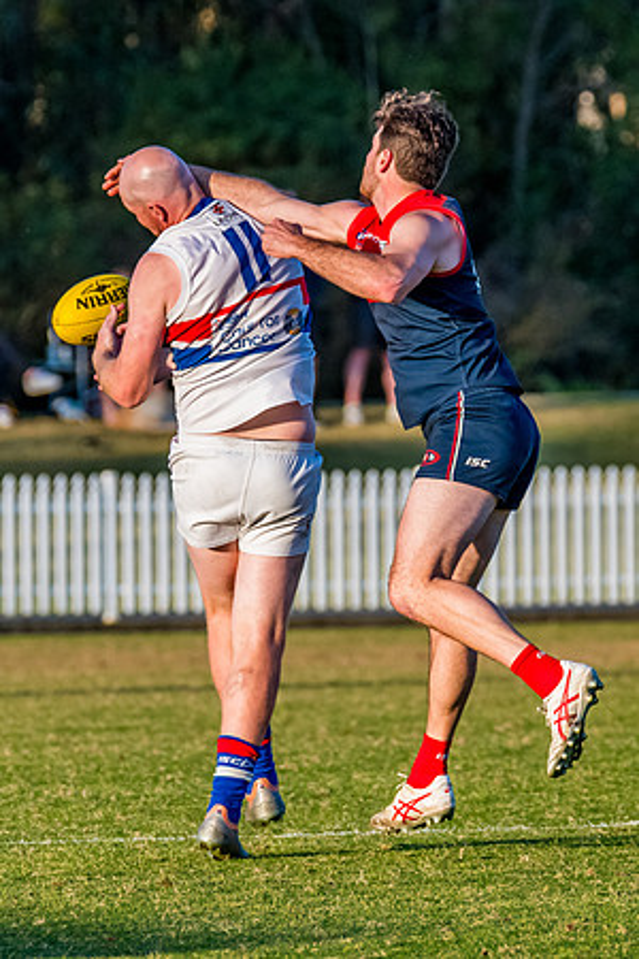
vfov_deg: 3.2
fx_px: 17309
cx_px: 281
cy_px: 278
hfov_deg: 2.1
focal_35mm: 650
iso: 800
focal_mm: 290
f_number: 6.3
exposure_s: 1/1600
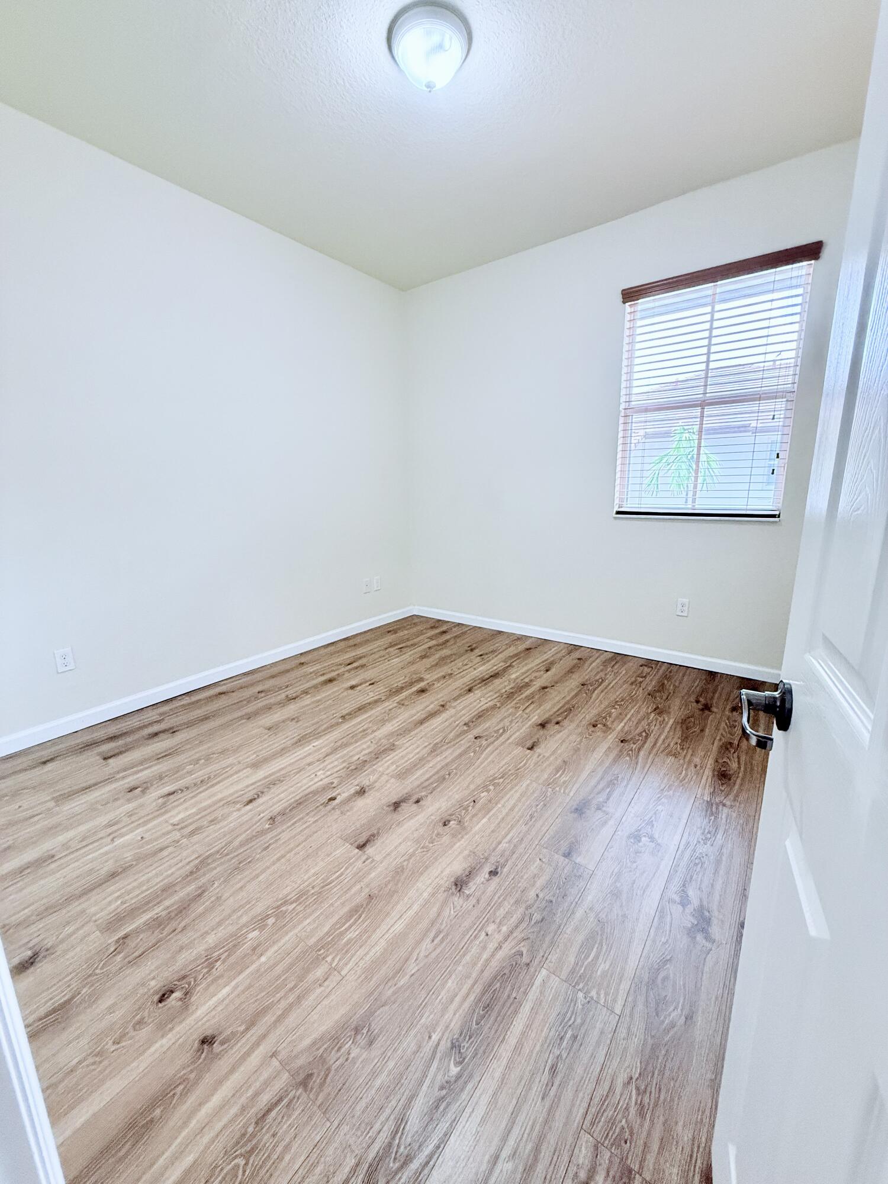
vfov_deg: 102.1
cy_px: 592
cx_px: 444
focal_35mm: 14
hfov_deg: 85.7
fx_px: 479
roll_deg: +0.7
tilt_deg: -11.6
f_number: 2.2
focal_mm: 2.22
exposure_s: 1/120
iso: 250
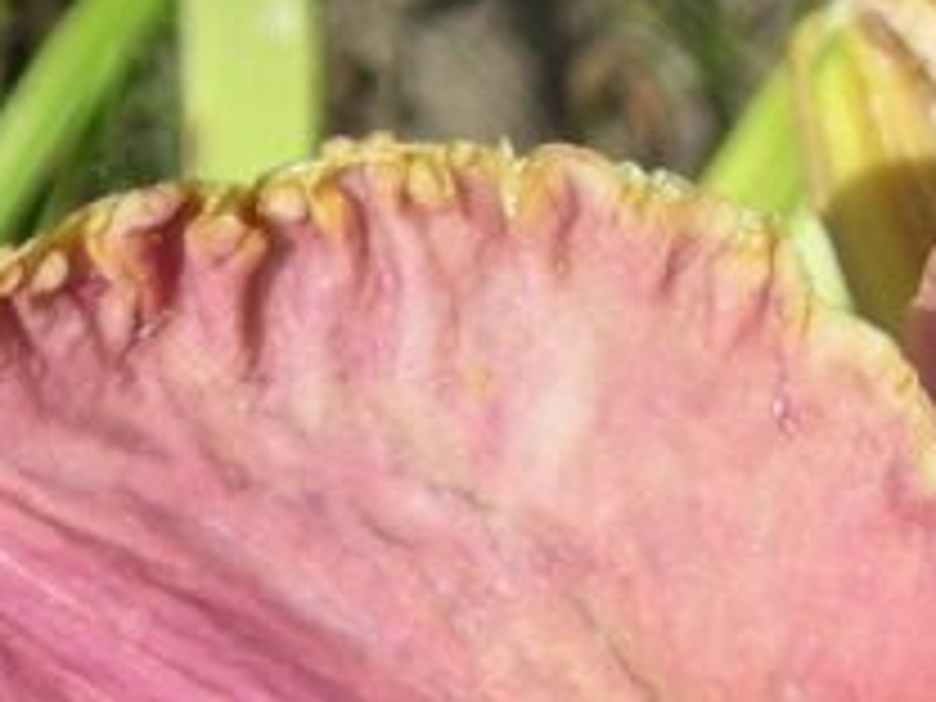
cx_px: 882
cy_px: 1066
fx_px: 5056
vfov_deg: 7.8
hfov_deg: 10.5
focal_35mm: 187
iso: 50
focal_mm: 6.3
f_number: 6.4
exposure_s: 1/191
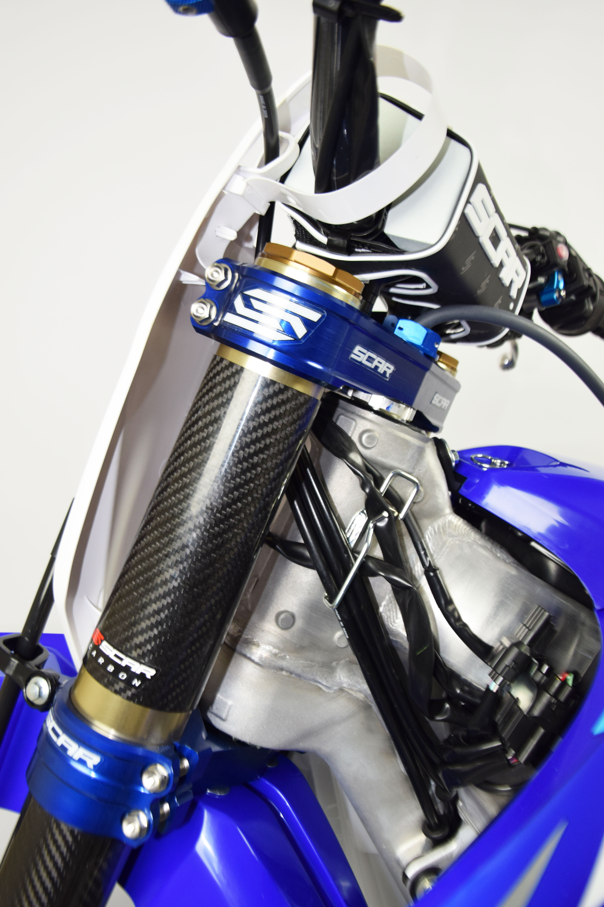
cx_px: 302
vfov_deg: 53.1
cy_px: 454
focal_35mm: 36
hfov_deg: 36.9
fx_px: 906
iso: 400
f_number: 5.6
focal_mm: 24
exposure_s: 1/125
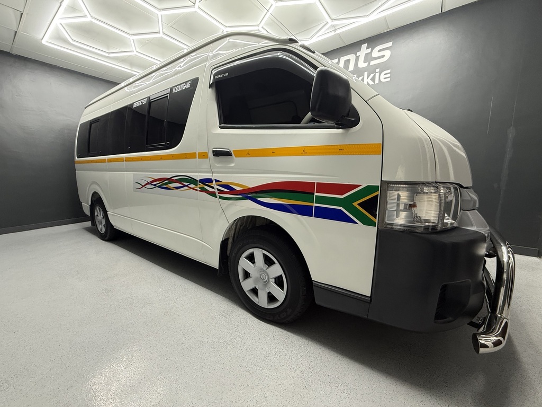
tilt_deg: -8.0
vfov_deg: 85.7
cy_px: 204
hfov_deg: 102.1
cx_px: 271
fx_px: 219
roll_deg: +0.8
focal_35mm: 14
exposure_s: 1/50
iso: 200
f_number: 2.2
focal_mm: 2.22
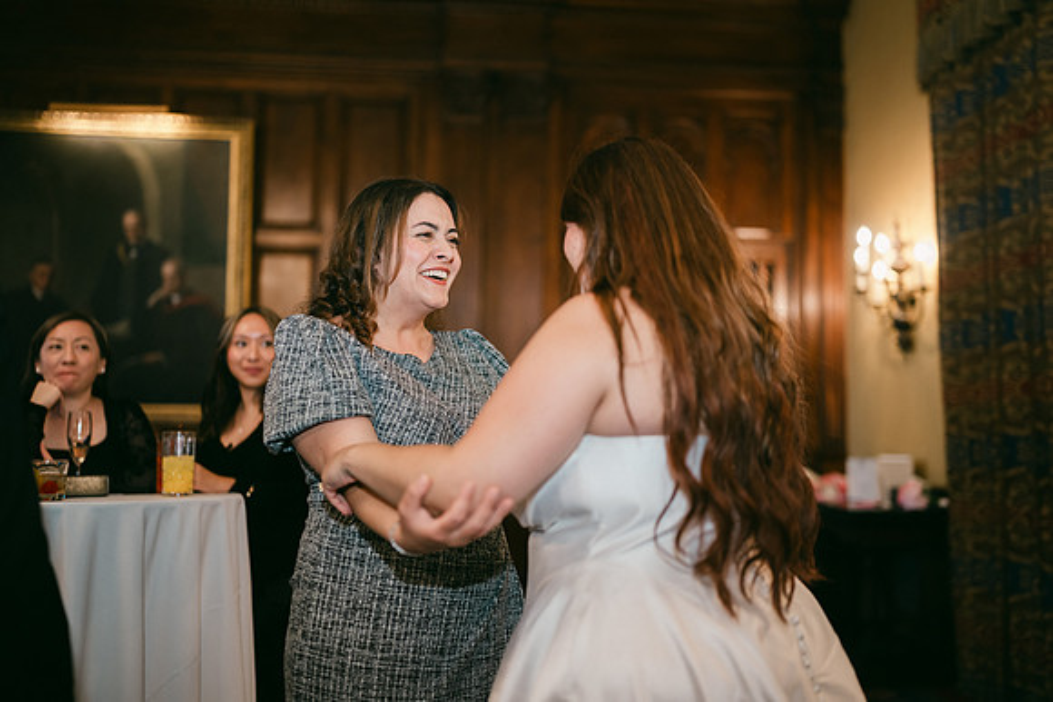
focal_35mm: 35
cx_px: 526
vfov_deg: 37.9
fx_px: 1024
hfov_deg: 54.4
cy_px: 351
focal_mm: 35
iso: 640
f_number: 1.2
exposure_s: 1/125
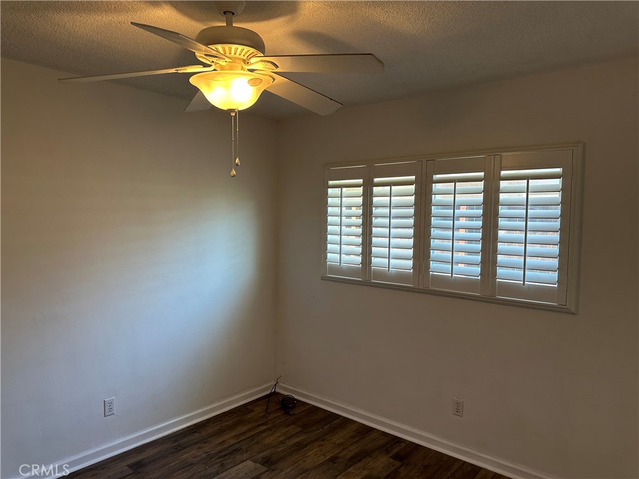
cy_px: 240
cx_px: 320
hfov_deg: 71.6
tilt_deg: -2.4
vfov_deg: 56.8
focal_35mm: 24
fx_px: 443
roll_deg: +0.4
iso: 200
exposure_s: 1/120
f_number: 1.78
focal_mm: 6.86
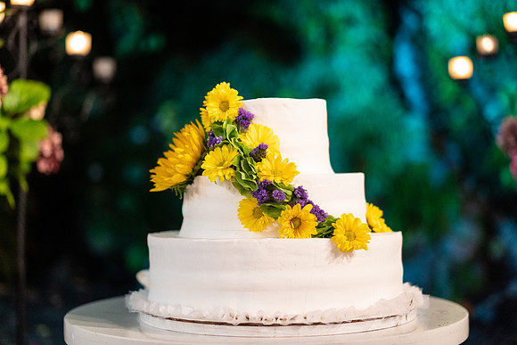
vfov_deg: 24.6
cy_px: 172
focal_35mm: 55
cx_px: 258
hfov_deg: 36.2
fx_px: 790
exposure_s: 1/125
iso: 2500
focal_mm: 55
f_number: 2
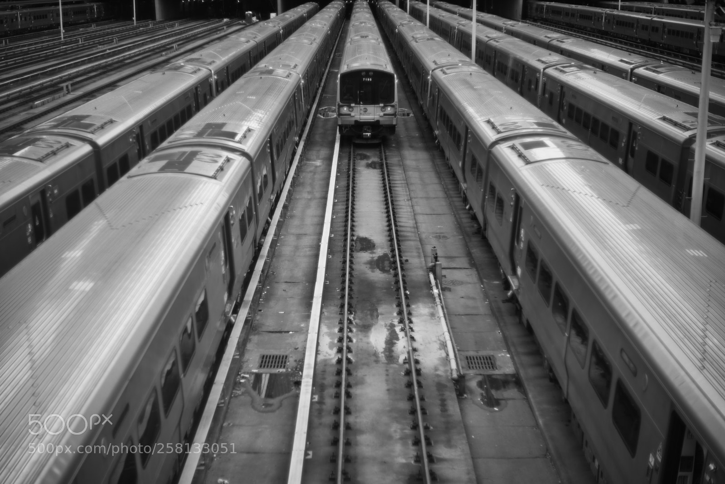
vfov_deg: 27.0
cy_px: 242
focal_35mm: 50
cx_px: 362
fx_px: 1007
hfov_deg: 39.6
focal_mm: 50
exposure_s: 1/2500
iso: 100
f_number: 1.4
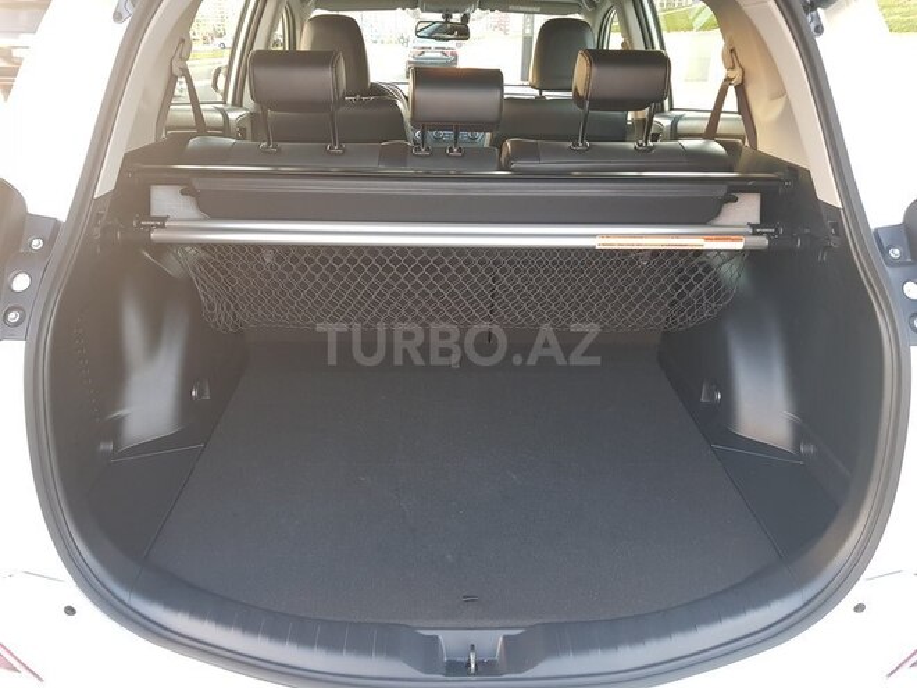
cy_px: 344
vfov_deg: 53.1
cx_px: 458
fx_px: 689
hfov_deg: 67.3
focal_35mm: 26
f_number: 1.7
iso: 100
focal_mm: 4.2
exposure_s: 1/50
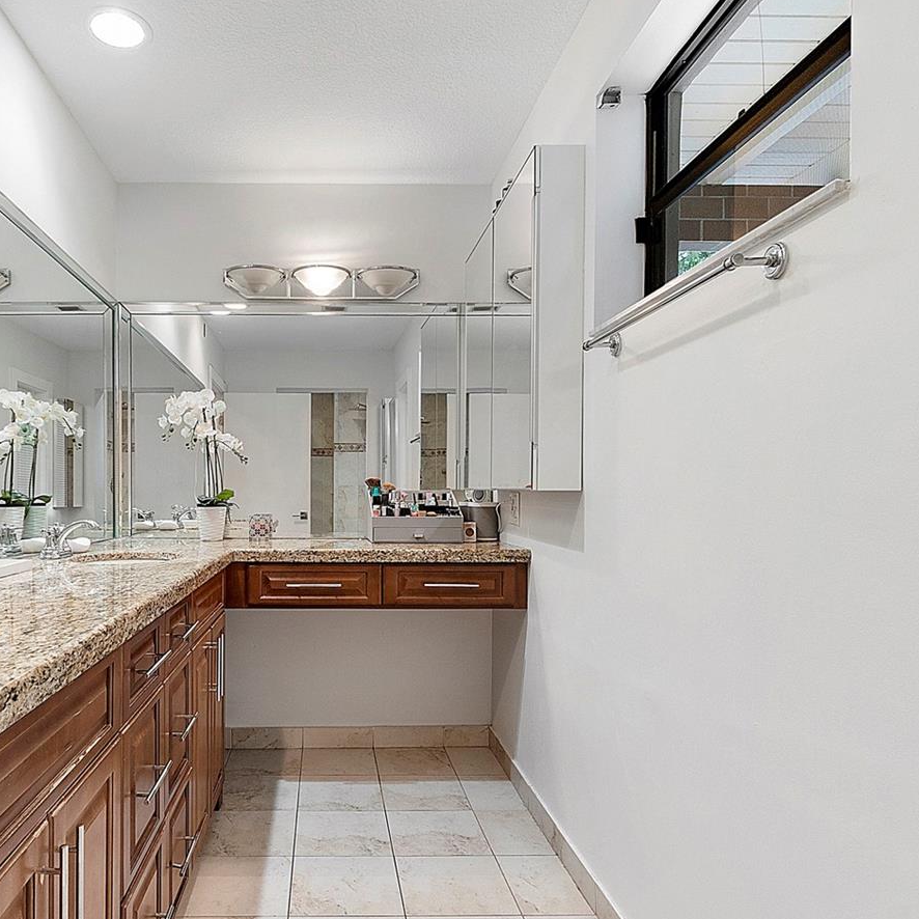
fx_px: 691
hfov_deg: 66.0
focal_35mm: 23
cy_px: 508
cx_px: 329
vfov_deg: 67.1
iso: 250
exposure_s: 1/6
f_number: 9
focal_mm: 10
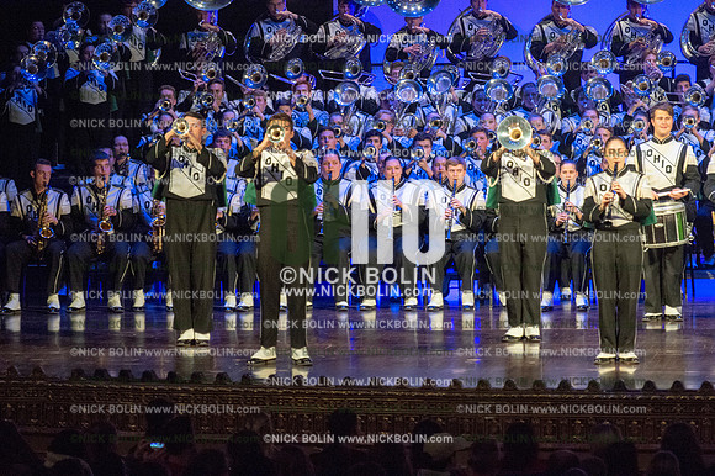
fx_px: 3970
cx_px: 358
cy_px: 238
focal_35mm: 200
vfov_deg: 6.9
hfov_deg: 10.3
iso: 8000
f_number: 5.6
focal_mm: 200
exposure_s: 1/320
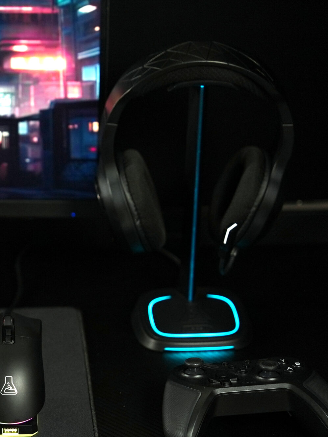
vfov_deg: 15.6
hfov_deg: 11.5
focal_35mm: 126
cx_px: -74
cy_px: 265
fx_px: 1592
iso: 1000
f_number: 2.8
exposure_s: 1/125
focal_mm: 68
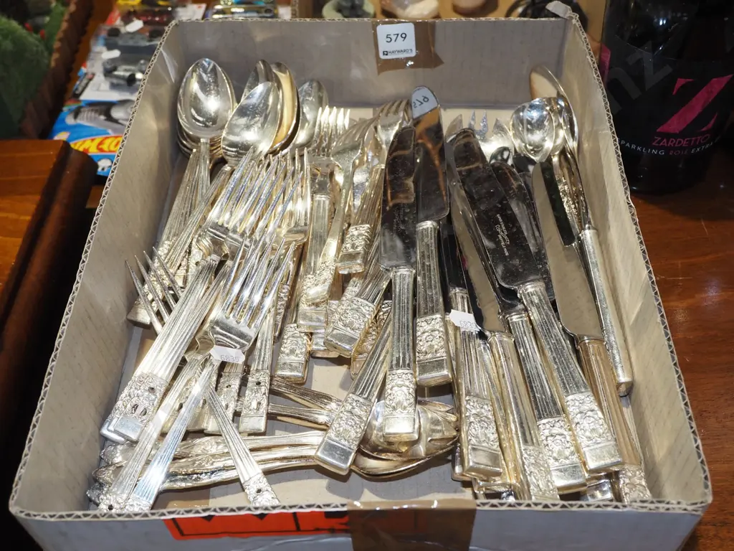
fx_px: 763
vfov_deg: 39.7
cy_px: 276
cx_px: 367
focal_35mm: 36
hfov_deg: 51.4
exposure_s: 1/125
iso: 1600
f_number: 5.6
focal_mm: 18
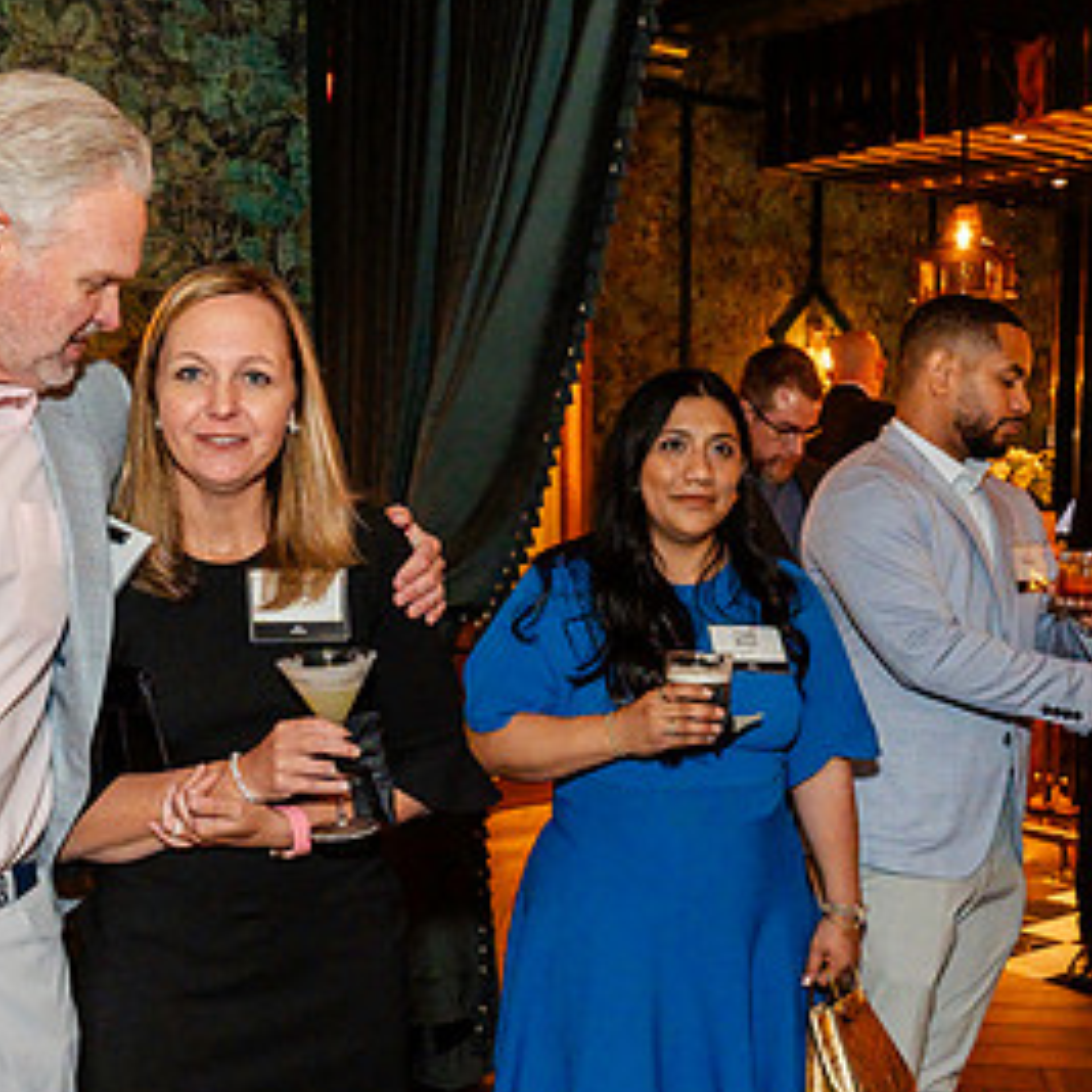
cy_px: 723
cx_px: 511
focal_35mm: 47
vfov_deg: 35.7
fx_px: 1677
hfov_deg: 36.0
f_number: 4
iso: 12800
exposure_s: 1/80
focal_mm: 24
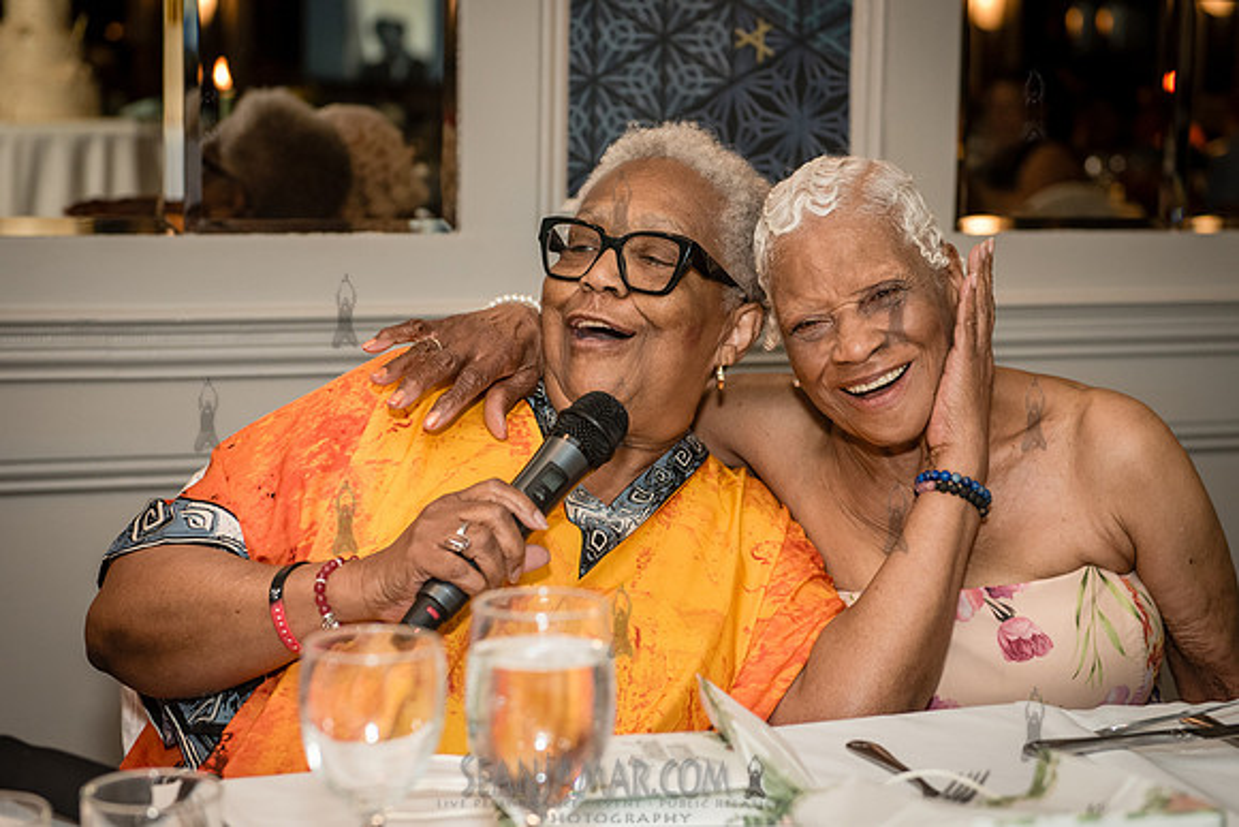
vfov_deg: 17.8
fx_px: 2641
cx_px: 665
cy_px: 396
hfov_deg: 26.4
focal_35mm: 77
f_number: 3.5
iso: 1600
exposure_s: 1/200
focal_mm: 66
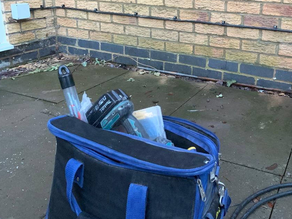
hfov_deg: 48.9
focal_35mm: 37
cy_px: 65
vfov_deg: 38.0
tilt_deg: -17.3
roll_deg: -2.0
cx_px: 204
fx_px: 312
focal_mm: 4.25
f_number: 1.8
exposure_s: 1/30
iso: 640
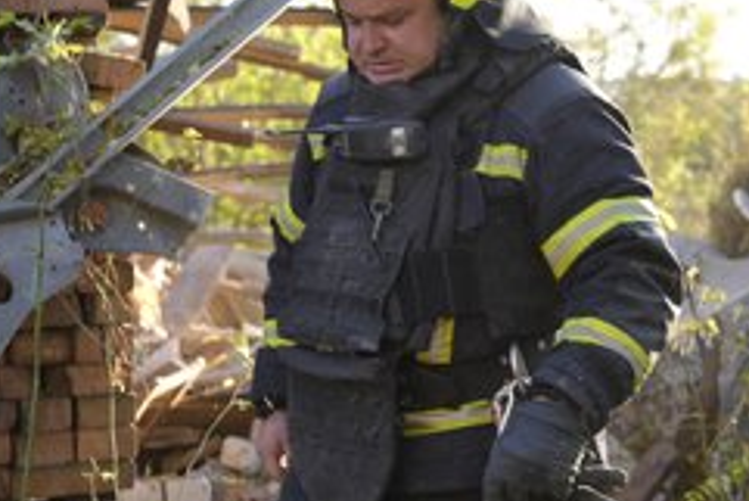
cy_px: 219
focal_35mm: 88
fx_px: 1832
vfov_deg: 15.5
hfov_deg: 23.1
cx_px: 280
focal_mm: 53
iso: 125
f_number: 4
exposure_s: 1/160
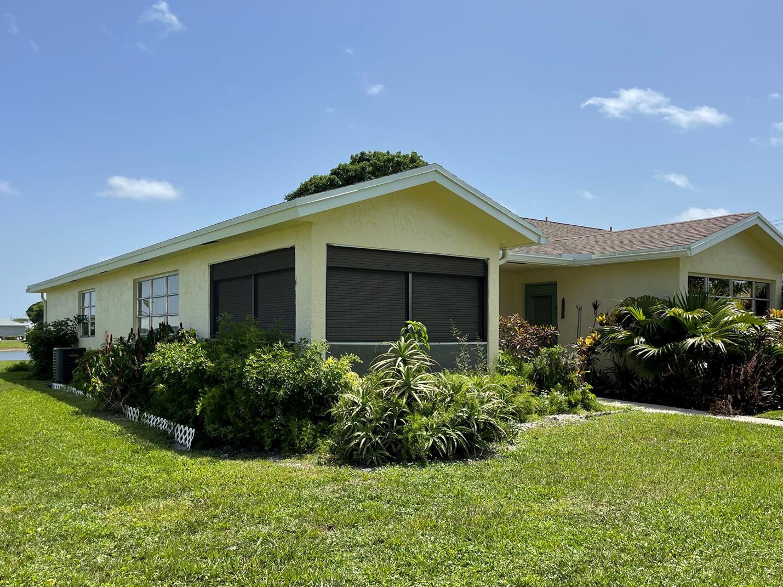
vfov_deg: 49.7
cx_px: 378
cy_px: 320
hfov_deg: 63.4
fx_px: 633
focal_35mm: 28
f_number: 1.6
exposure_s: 1/3559
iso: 32
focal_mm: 5.1
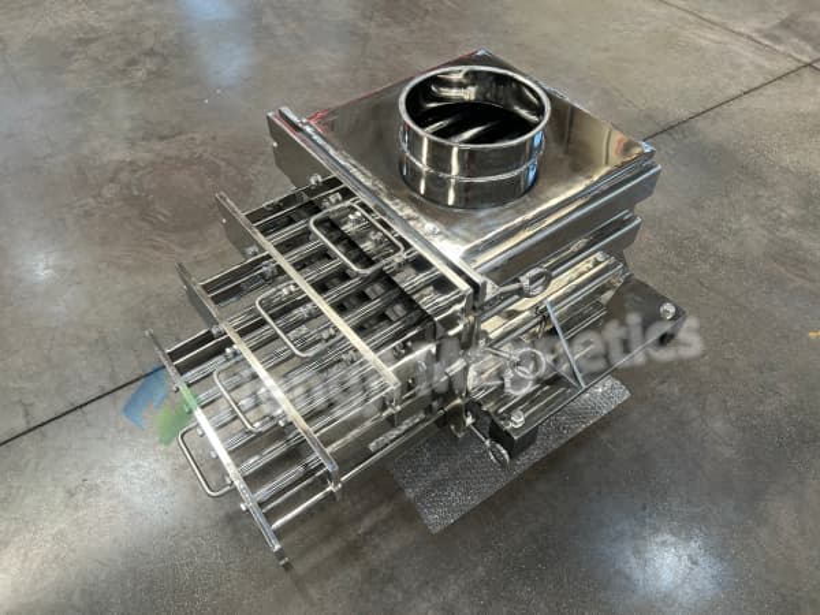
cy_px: 308
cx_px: 410
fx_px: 616
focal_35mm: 26
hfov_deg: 67.3
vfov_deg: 53.1
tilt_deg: -49.1
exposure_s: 1/121
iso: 64
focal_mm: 5.7
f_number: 1.5
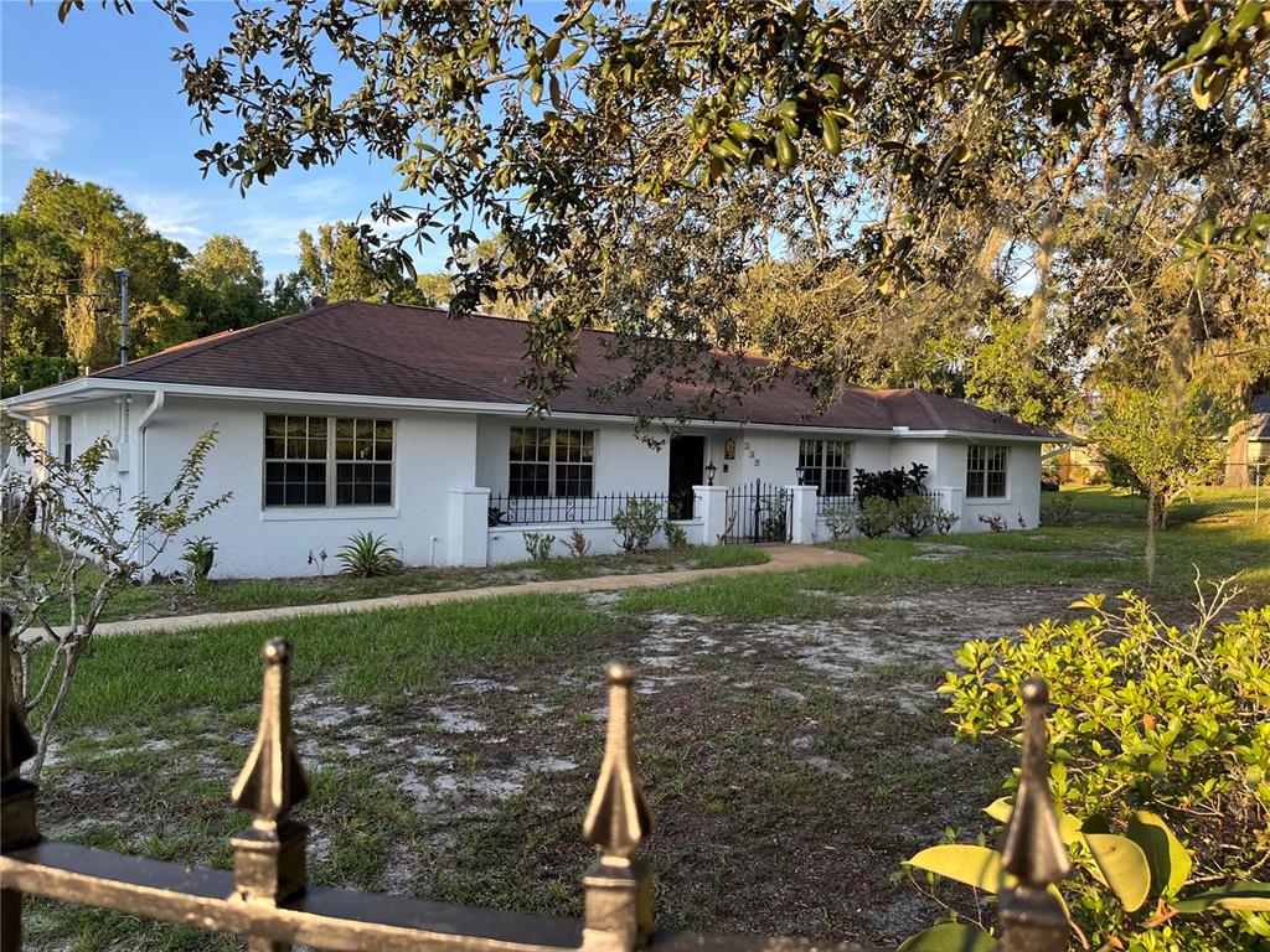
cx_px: 635
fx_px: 954
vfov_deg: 53.1
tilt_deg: -1.6
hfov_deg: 67.3
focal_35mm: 26
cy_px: 476
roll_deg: -1.2
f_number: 1.6
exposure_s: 1/404
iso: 50
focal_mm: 5.1
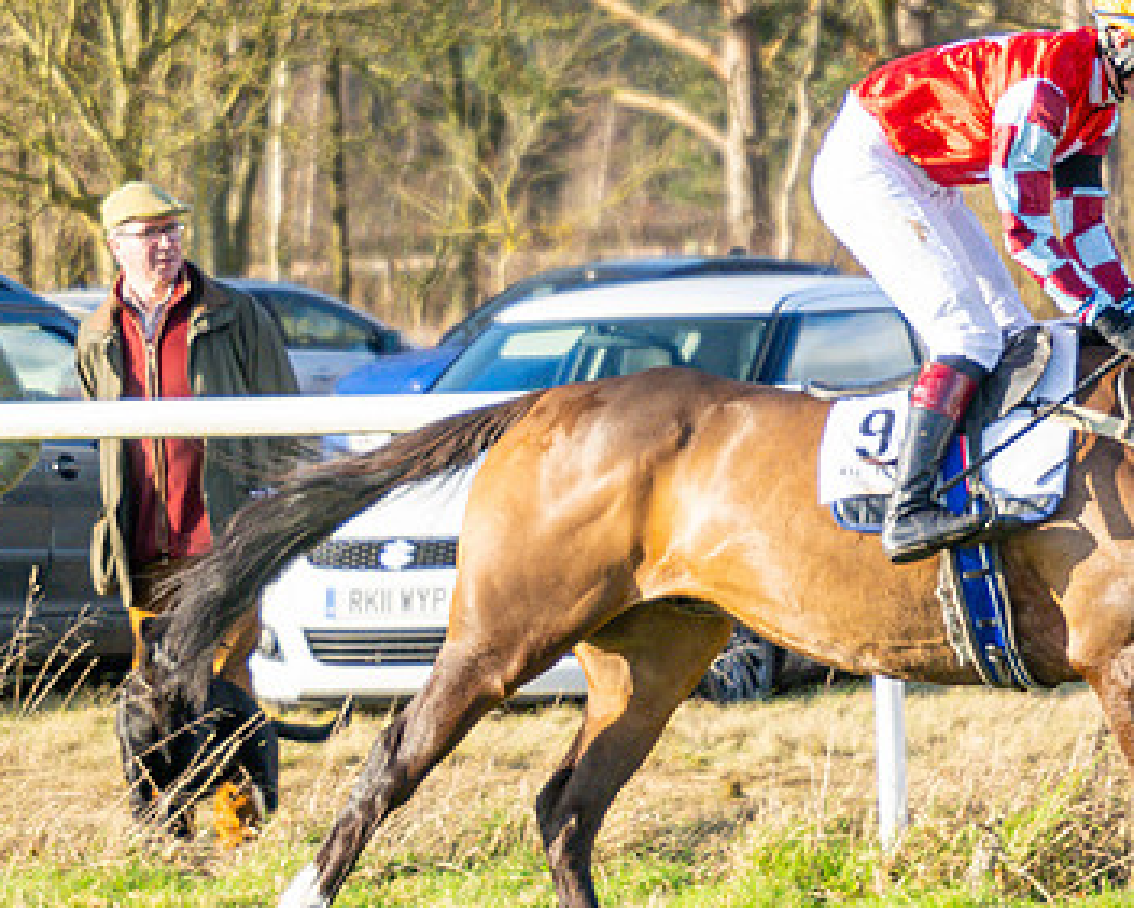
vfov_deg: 4.7
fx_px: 11112
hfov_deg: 5.8
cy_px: 503
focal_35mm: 331
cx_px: 987
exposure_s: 1/1600
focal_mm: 100
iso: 200
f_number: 2.8
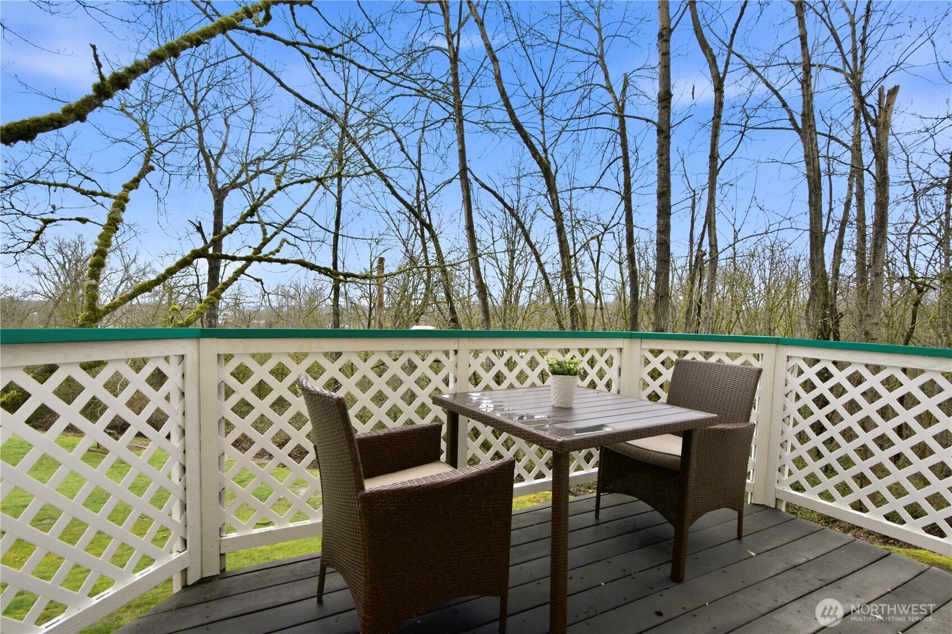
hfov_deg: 93.3
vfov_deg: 70.4
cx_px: 476
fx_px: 449
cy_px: 317
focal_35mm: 17
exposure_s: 1/125
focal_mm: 17
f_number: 9
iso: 400
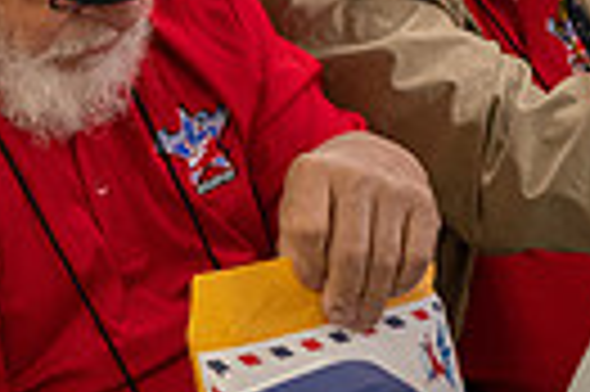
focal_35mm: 106
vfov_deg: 12.7
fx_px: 1735
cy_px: -36
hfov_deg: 18.4
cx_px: -95
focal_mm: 24
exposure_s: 1/60
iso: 6400
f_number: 6.3
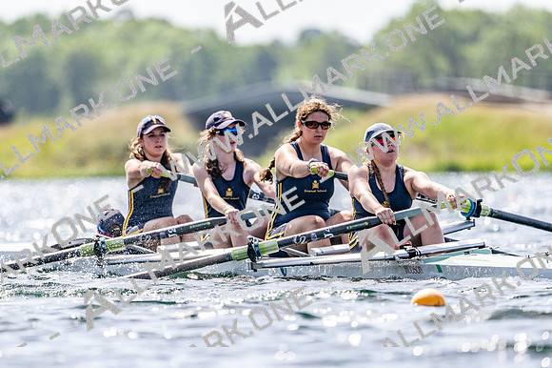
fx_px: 9194
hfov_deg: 3.4
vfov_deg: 2.3
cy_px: 184
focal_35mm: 600
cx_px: 276
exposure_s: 1/2500
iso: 250
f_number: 4.5
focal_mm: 400
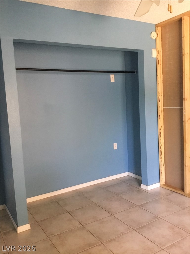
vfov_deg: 58.4
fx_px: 227
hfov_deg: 45.4
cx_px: 95
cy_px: 127
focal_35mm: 31
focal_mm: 3.3
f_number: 2.4
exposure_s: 1/15
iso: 400
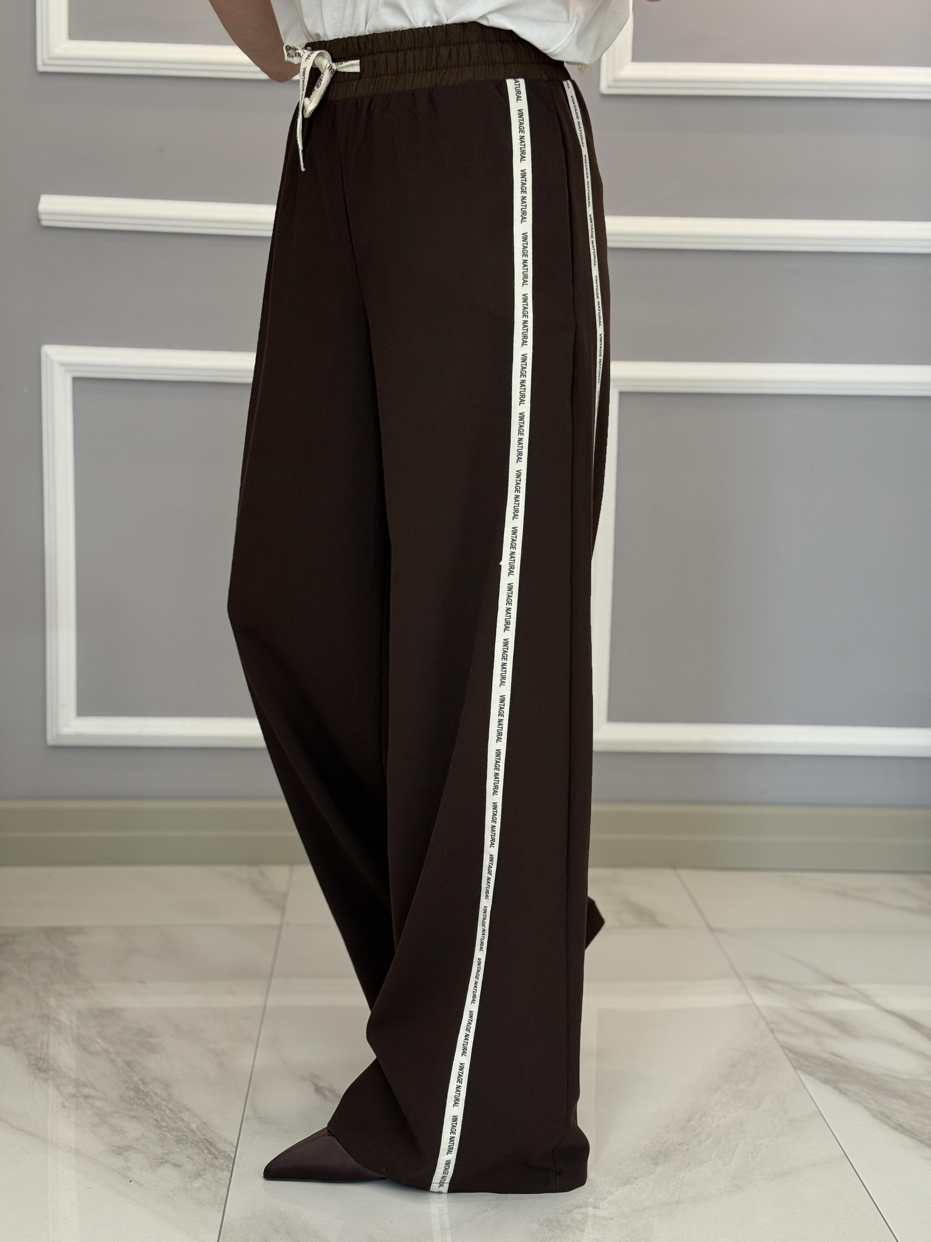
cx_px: 466
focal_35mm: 48
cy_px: 621
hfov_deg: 30.3
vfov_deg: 39.7
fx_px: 1721
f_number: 1.78
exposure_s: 1/100
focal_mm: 6.76
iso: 64
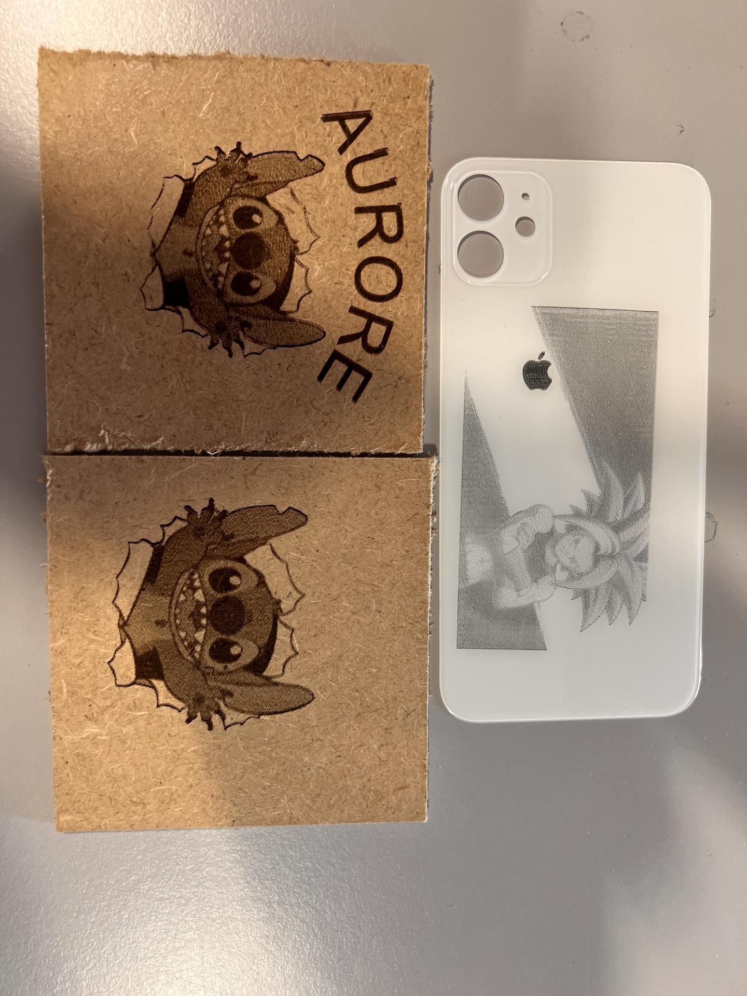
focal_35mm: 26
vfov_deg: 67.3
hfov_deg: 53.1
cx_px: 374
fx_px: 748
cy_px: 498
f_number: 1.5
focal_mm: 5.7
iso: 125
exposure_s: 1/100
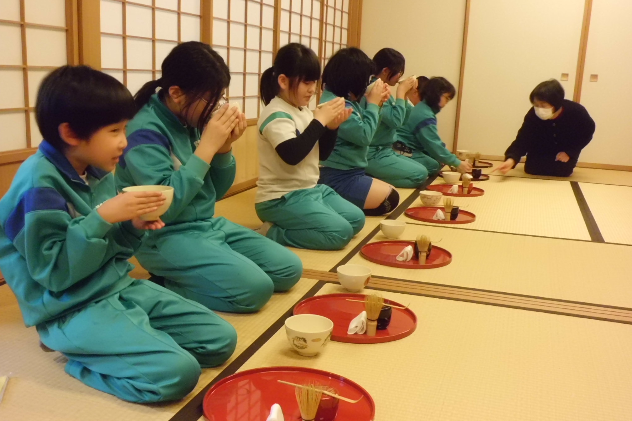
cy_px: 233
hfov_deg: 50.7
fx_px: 667
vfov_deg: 35.0
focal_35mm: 38
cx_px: 312
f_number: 3.1
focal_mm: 6.4
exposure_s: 1/25
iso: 400
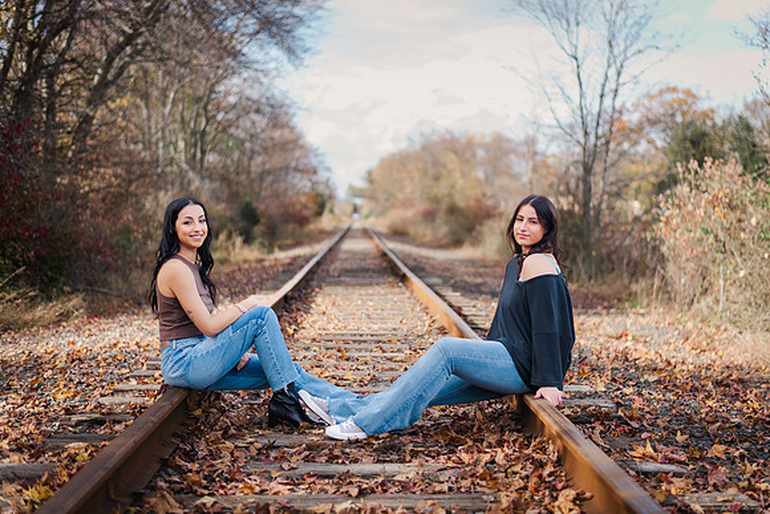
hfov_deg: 35.9
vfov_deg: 24.4
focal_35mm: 56
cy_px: 229
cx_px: 428
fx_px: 1188
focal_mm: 50
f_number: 1.8
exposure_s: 1/640
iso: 100
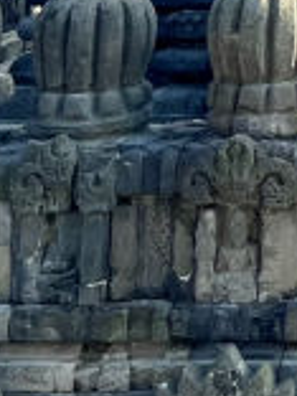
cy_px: -397
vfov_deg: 11.8
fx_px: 1716
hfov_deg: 8.6
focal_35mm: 150
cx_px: 807
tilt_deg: +5.2
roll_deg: +1.0
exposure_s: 1/1279
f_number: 1.6
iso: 50
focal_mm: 5.1
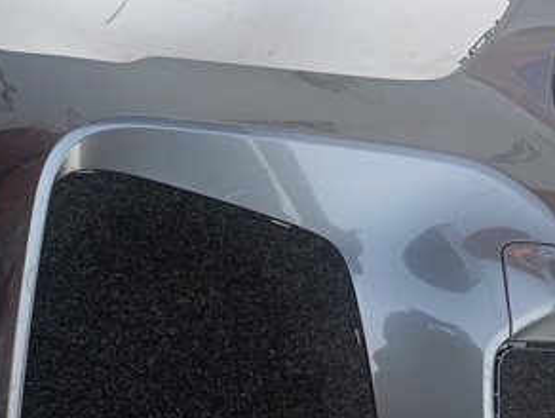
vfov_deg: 24.0
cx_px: 235
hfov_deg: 31.6
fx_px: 980
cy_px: 272
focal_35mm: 61
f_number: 1.8
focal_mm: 4.22
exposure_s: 1/50
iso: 111
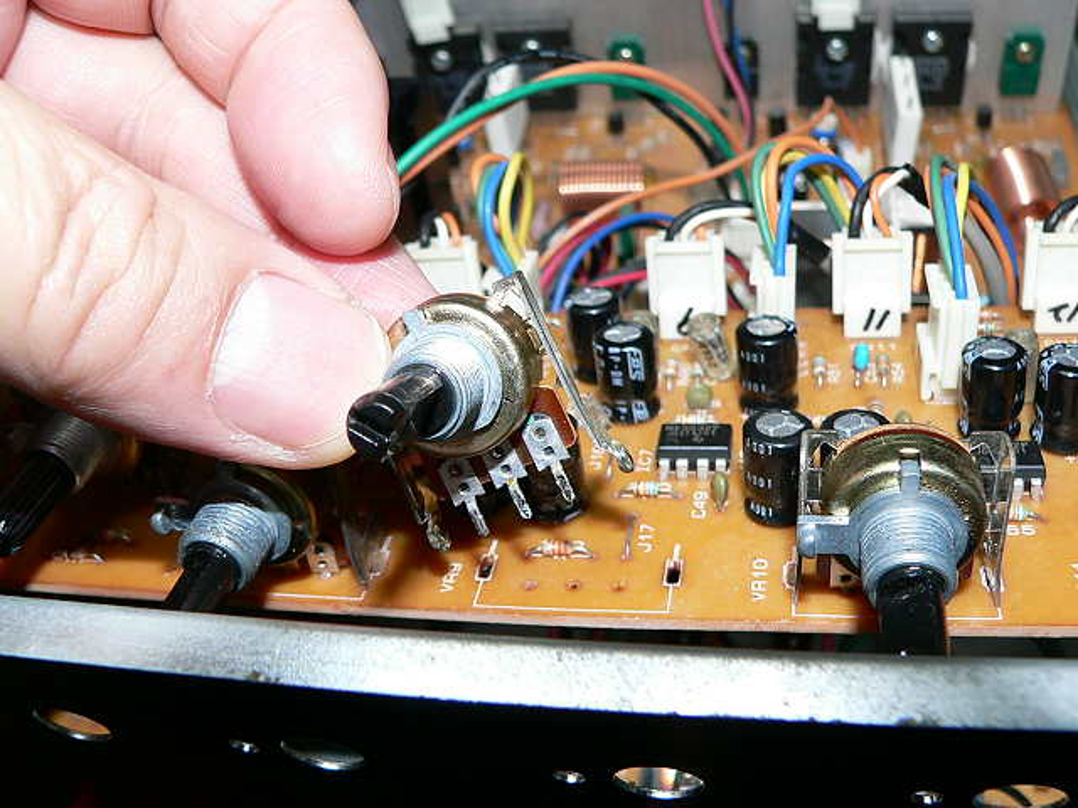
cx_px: 539
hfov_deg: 51.4
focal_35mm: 36
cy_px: 404
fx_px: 1121
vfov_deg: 39.7
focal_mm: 6
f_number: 4
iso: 80
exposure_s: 1/50
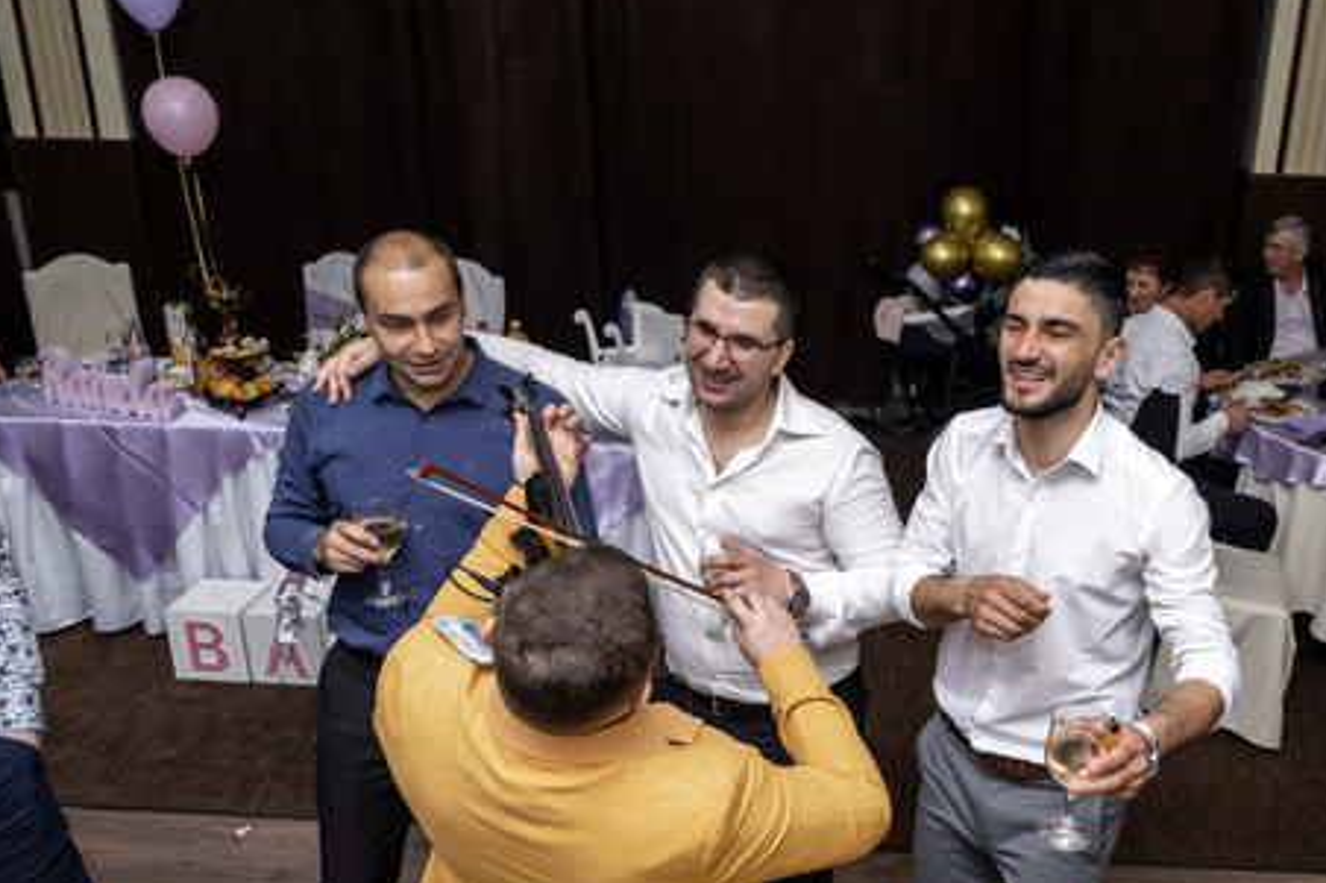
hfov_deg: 55.1
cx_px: 833
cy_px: 518
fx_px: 1252
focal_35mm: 34
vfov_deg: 38.7
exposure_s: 1/160
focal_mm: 16
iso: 1250
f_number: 2.8
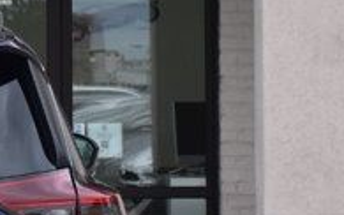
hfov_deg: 6.8
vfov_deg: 4.3
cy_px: 106
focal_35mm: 305
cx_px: -173
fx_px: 2860
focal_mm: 38
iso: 400
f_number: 10
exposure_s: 1/250
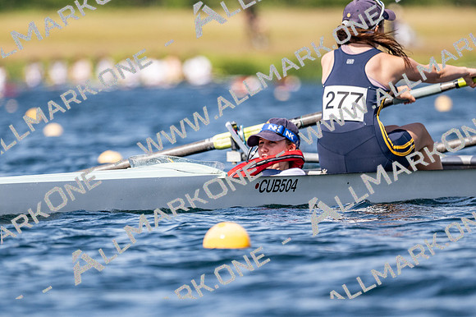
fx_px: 7929
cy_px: 158
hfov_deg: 3.4
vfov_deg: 2.3
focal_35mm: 600
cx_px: 238
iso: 200
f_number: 4.5
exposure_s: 1/2500
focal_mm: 400
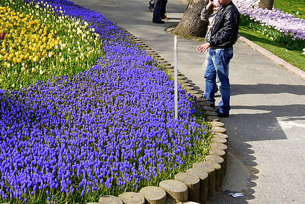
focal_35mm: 51
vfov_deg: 25.9
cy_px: 33
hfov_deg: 37.0
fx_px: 432
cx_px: 47
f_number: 6.3
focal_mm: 14
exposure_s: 1/250
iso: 100
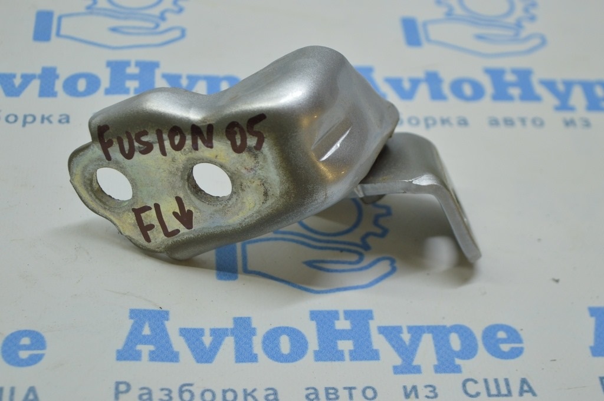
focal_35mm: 72
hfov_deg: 28.1
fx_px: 1207
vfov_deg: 18.9
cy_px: 200
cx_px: 302
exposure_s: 1/60
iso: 400
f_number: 5.3
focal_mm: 48
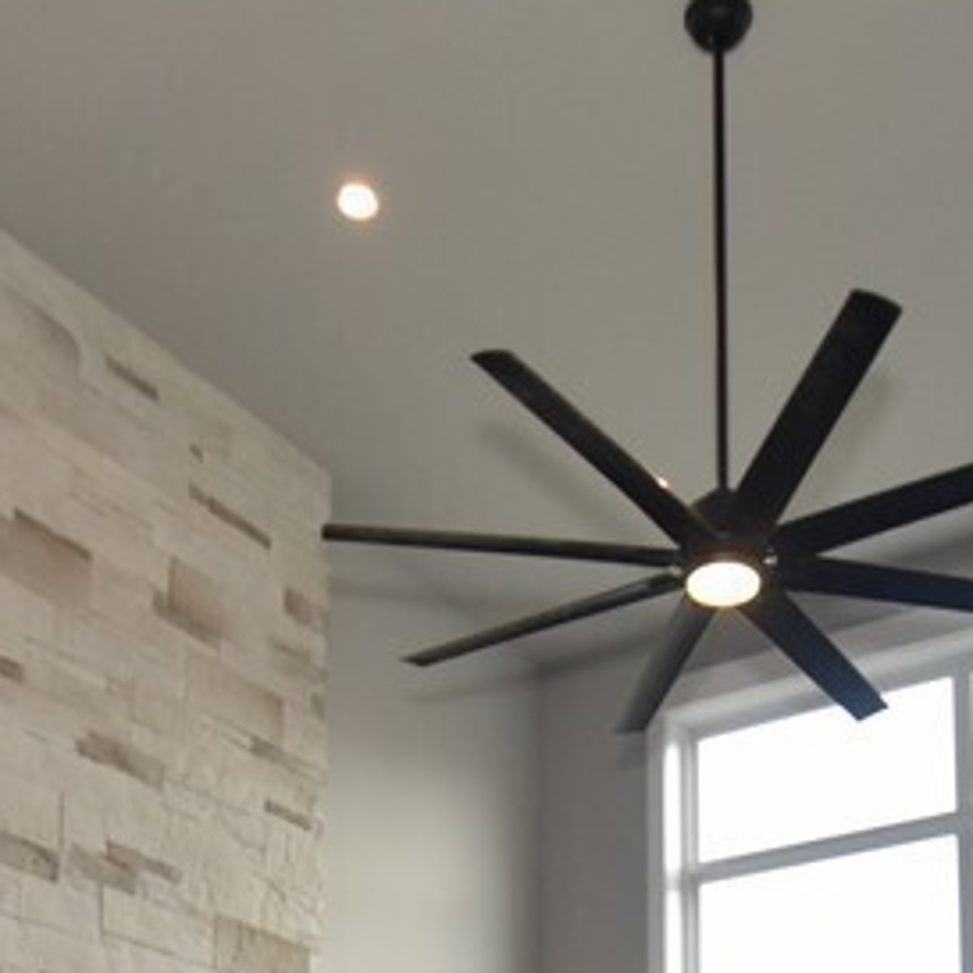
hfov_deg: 32.3
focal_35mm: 53
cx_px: 617
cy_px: 1167
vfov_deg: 28.3
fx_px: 1673
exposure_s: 1/200
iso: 800
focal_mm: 11
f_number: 5
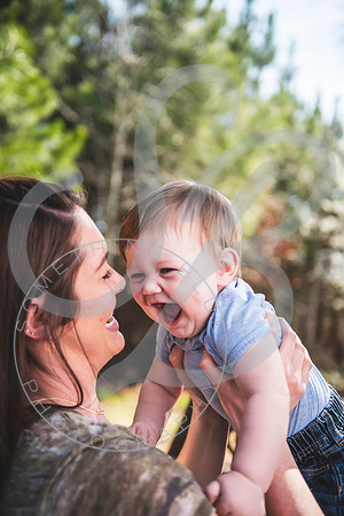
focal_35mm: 45
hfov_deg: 29.9
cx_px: 172
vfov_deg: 43.6
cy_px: 258
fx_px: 645
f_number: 2.8
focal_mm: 45
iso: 100
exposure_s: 1/1000
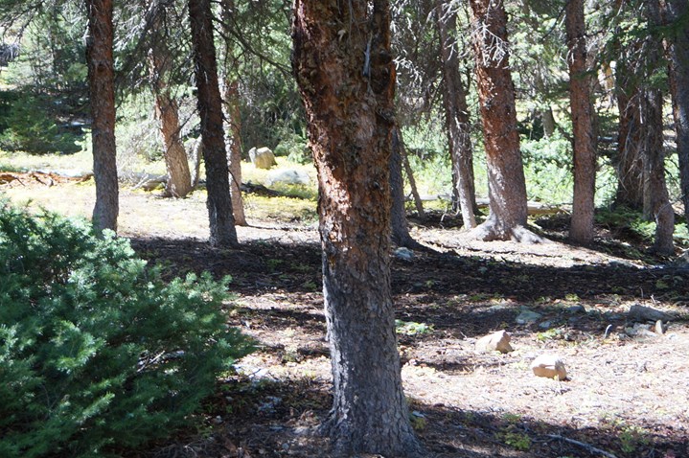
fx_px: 1300
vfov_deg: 20.0
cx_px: 351
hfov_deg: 29.7
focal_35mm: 68
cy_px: 238
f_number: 5
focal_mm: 30
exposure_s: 1/80
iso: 100
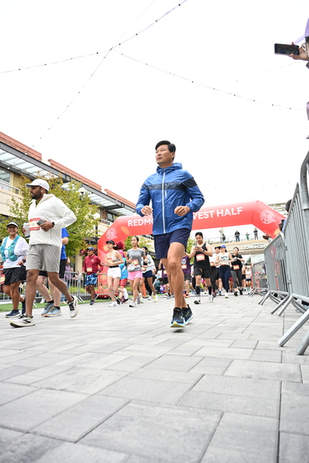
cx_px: 154
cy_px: 232
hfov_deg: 53.2
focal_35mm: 24
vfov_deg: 73.7
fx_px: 309
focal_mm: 24
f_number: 4
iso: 2000
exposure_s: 1/640
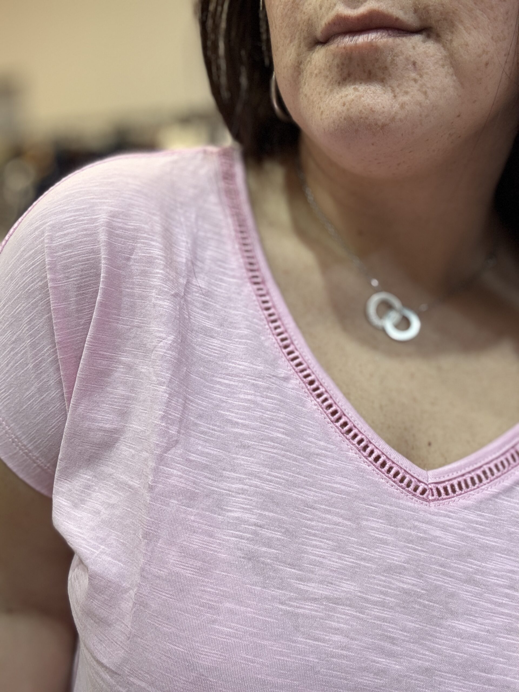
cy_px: 346
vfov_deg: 60.0
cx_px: 260
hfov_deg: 46.8
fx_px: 600
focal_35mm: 30
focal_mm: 2.69
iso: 80
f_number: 1.9
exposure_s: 1/50
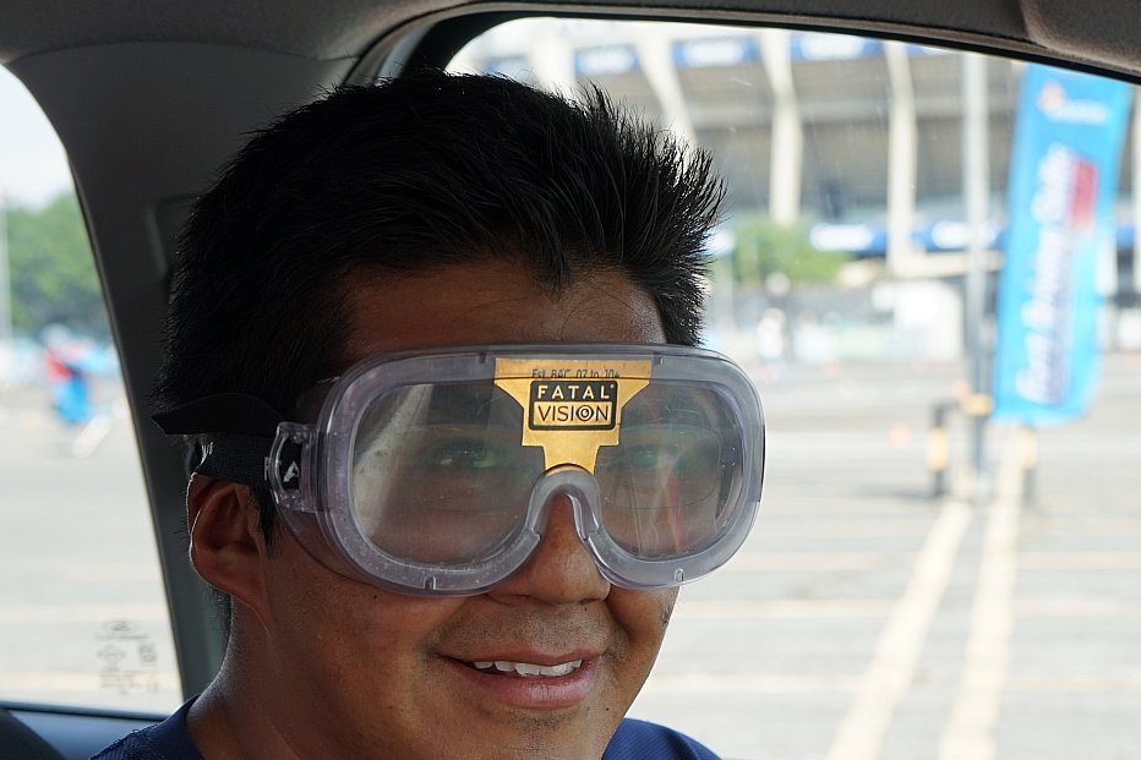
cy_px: 600
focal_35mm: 79
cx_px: 706
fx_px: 2503
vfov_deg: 17.1
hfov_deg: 25.6
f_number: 6.3
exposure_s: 1/125
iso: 100
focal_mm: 46
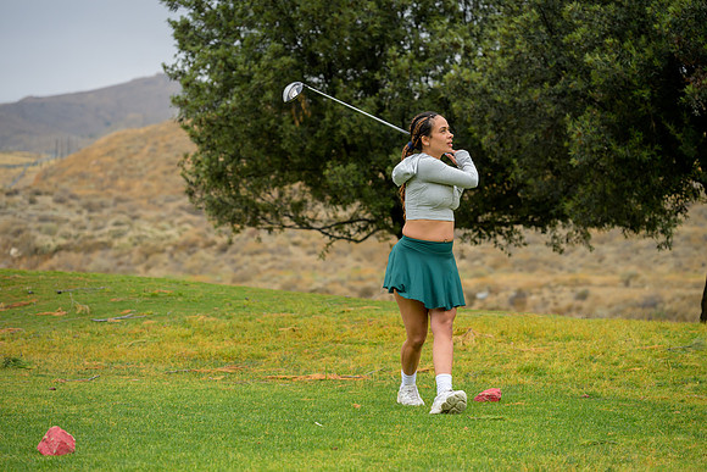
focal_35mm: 103
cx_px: 354
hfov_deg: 19.8
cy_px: 236
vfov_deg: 13.3
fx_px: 2023
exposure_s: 1/2500
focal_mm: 103
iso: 800
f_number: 4
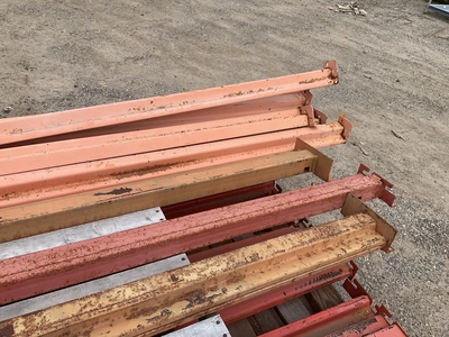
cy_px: 168
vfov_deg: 48.2
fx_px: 376
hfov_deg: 61.7
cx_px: 224
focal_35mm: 29
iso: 25
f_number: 1.8
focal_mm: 3
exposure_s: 1/1250
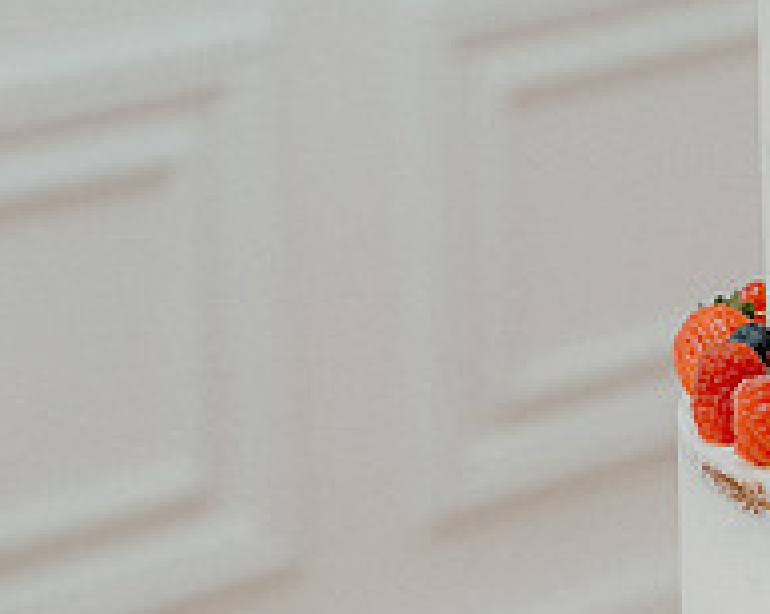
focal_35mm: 175
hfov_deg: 10.7
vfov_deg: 8.7
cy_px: -74
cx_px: 1077
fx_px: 3984
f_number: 3.5
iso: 1250
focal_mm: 62
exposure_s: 1/160
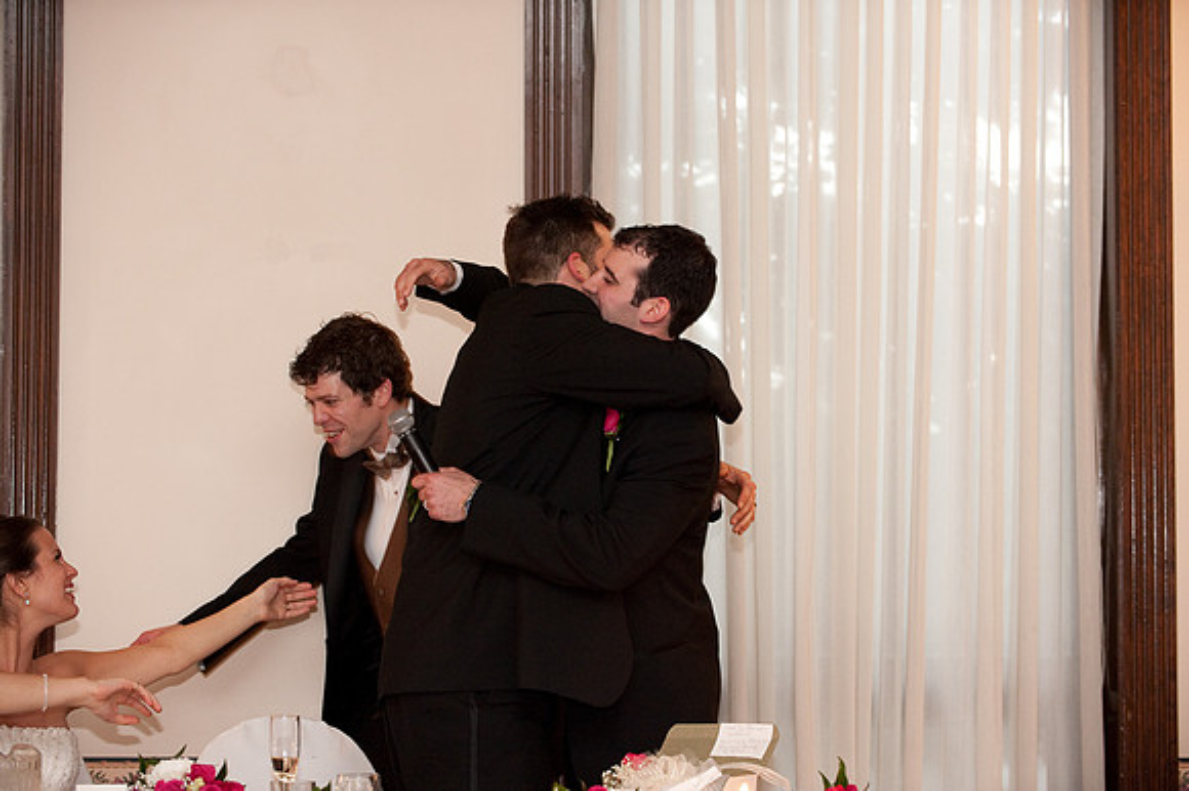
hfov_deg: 19.5
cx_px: 594
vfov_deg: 13.0
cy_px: 396
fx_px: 3466
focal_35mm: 105
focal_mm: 105
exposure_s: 1/60
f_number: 4.5
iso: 2000
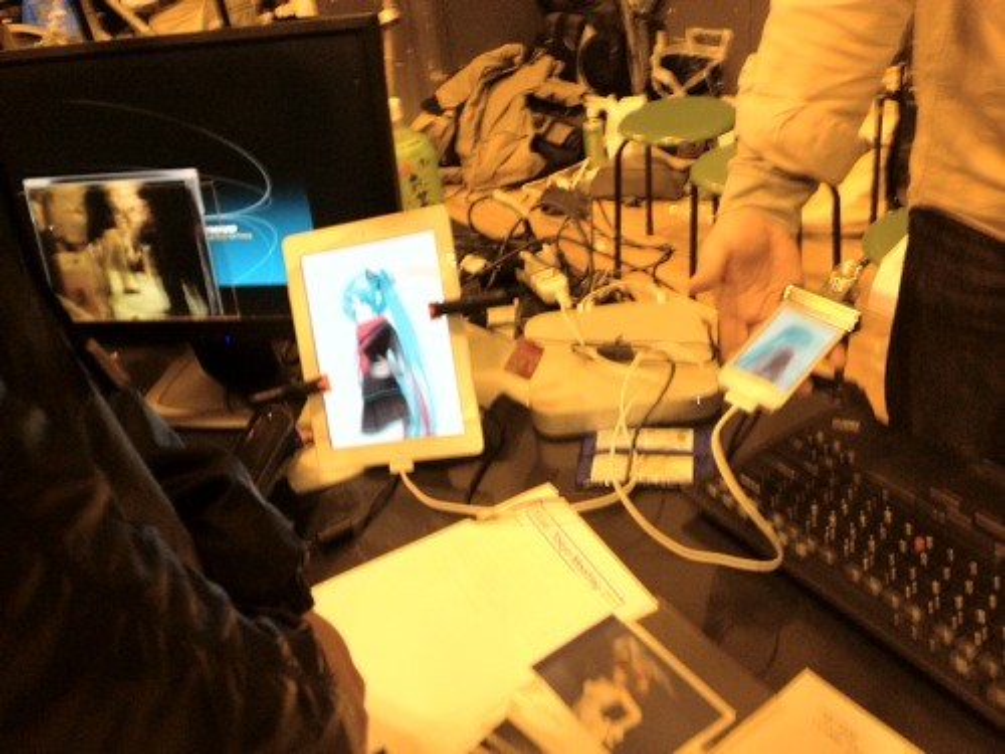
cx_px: 502
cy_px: 377
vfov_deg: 40.7
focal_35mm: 35
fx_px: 1016
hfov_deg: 52.6
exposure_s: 1/20
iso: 200
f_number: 2.4
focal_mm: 4.28
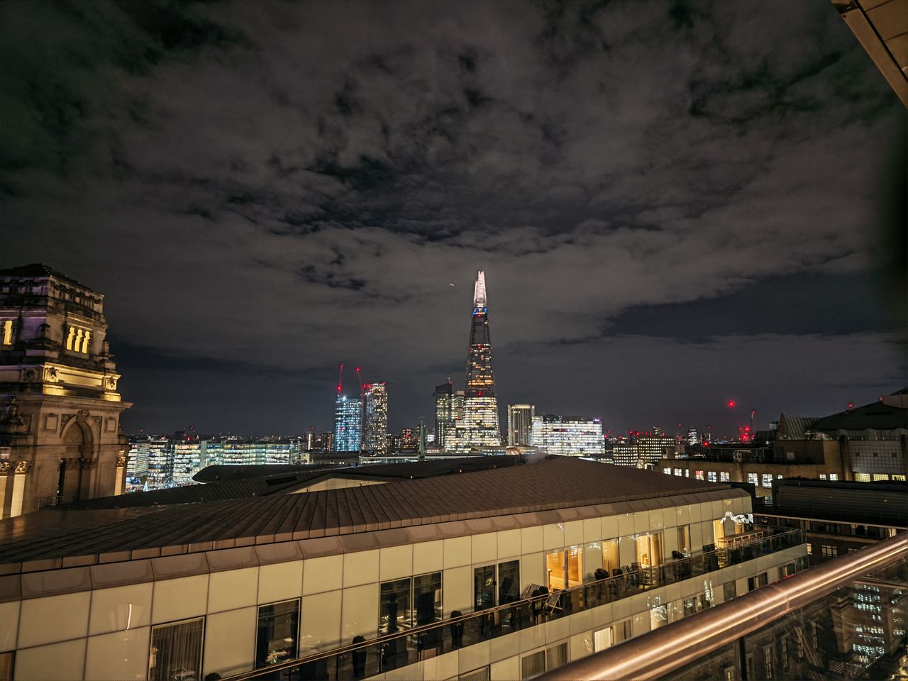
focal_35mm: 23
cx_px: 454
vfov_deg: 58.9
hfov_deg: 73.9
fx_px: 603
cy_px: 340
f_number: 1.6
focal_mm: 6.55
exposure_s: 1/8
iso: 400
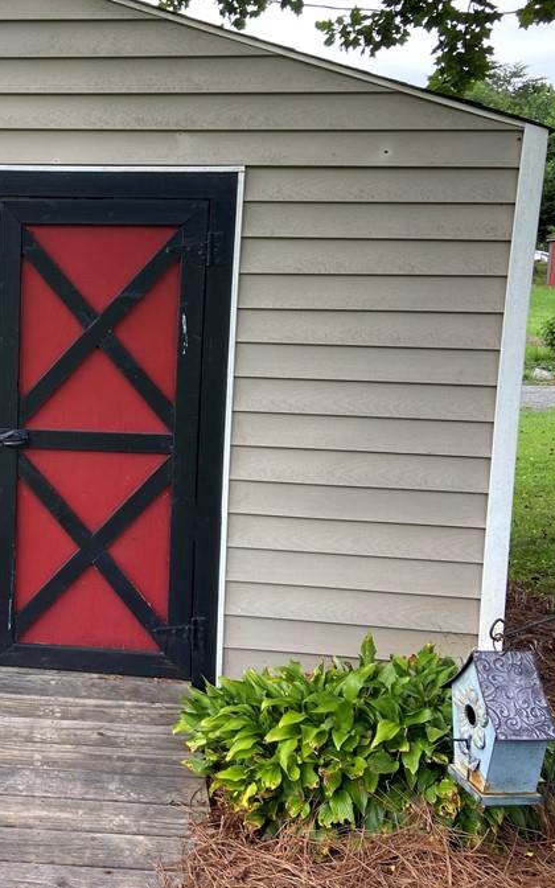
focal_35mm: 42
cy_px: 390
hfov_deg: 28.6
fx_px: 1016
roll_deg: -1.4
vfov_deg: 47.1
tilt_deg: -6.8
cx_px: -3
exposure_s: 1/144
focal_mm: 4.25
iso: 32
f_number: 1.8
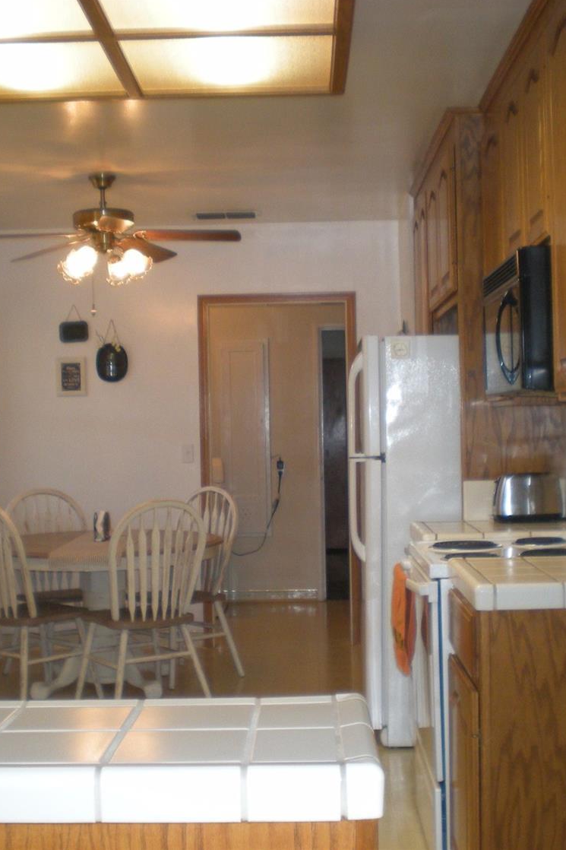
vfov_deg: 37.5
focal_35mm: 53
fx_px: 1250
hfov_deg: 25.5
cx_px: 292
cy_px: 423
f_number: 3.1
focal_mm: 6.3
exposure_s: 1/30
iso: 152
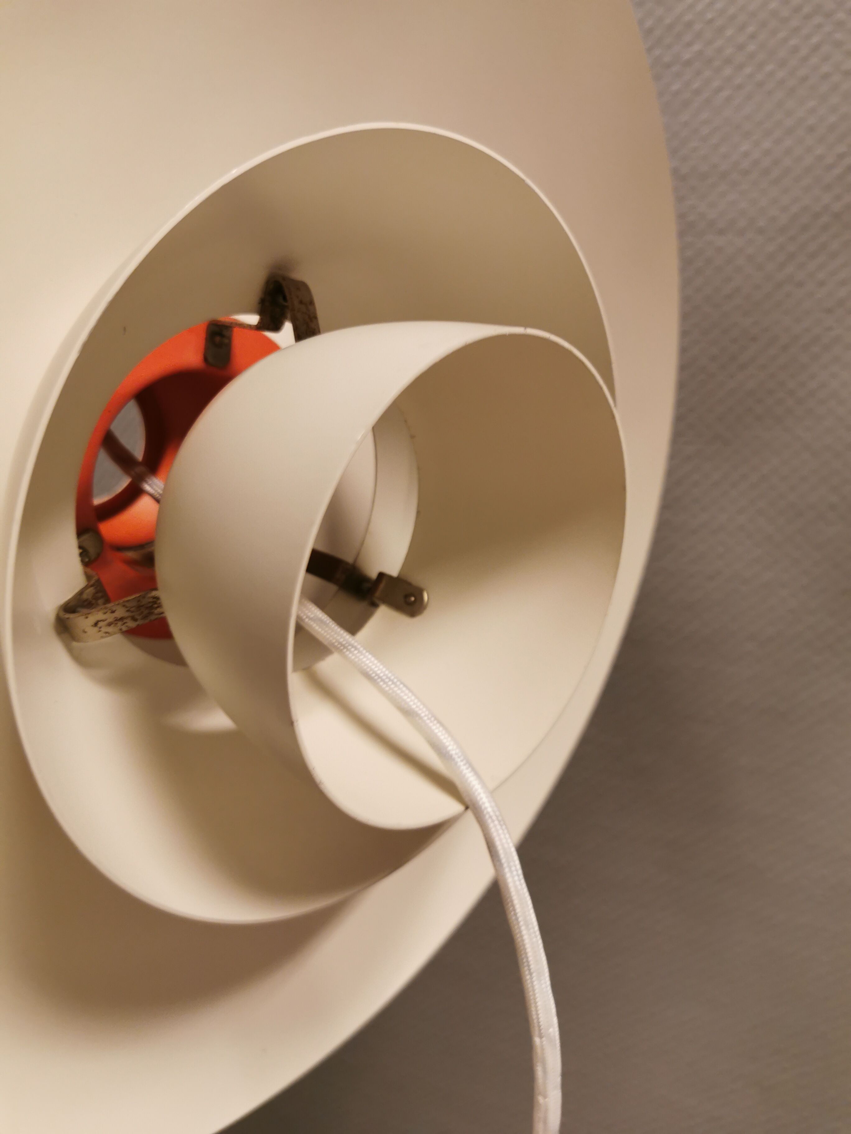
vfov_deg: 65.3
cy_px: 567
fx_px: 885
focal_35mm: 27
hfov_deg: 51.4
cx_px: 426
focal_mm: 5.56
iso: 125
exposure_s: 1/50
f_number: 1.6
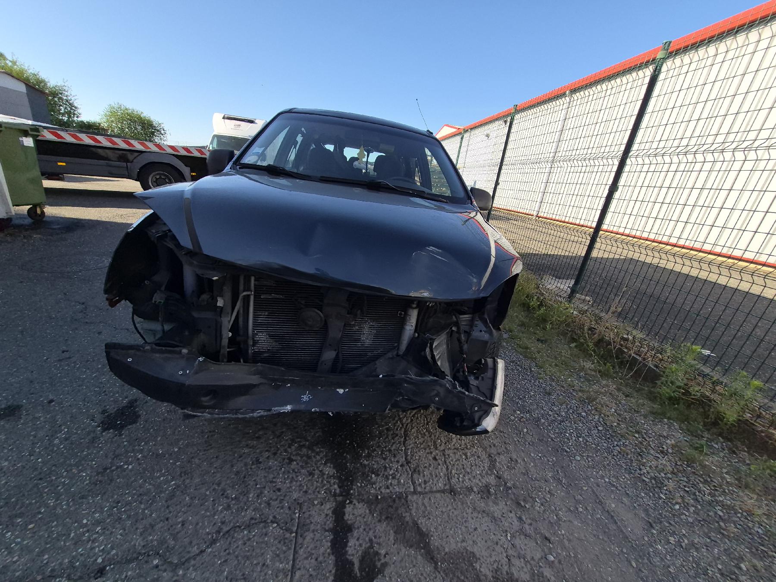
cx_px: 388
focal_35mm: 13
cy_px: 291
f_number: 2.2
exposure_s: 1/1000
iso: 40
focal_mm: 1.74
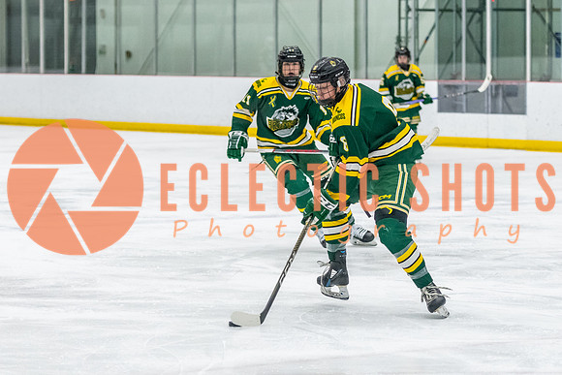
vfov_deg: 8.5
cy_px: 206
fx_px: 2520
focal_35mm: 161
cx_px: 257
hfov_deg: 12.7
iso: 4000
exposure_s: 1/800
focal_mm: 86
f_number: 2.8
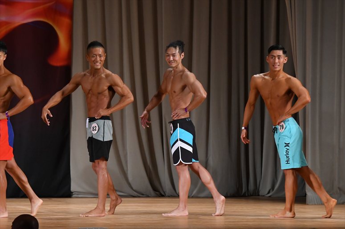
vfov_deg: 6.1
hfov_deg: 9.2
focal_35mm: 225
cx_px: 172
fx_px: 2155
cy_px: 114
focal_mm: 150
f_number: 5.6
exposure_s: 1/400
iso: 3200
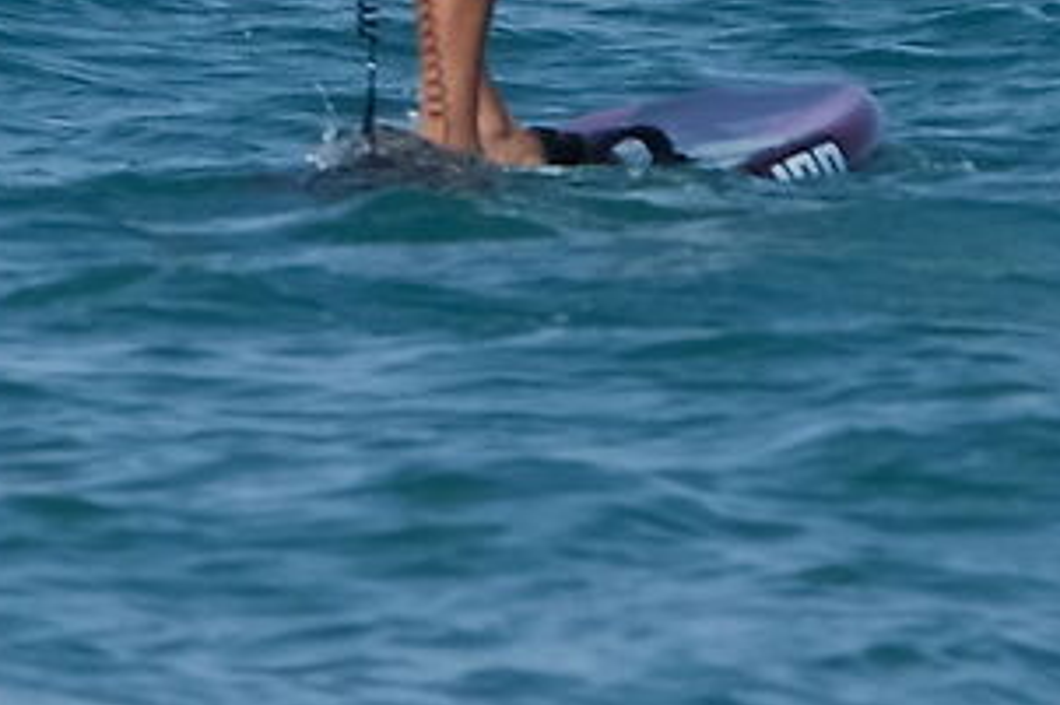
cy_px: -951
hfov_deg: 0.6
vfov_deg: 0.4
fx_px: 101524
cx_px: -105
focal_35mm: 3450
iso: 200
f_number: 10
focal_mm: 289
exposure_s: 1/400
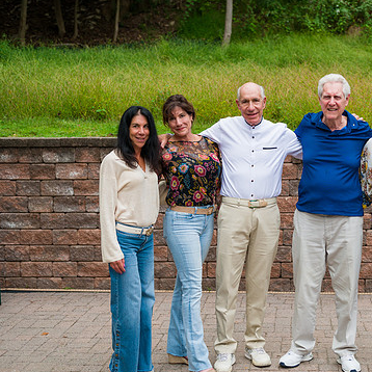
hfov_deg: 27.4
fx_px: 754
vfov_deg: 27.7
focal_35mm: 62
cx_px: 275
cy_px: 197
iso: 200
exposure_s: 1/1000
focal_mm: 45
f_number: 4.5
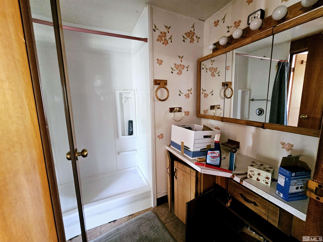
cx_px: 162
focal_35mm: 13
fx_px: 121
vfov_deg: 89.9
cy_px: 121
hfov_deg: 106.2
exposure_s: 1/24
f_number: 2.2
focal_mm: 2.2
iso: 800
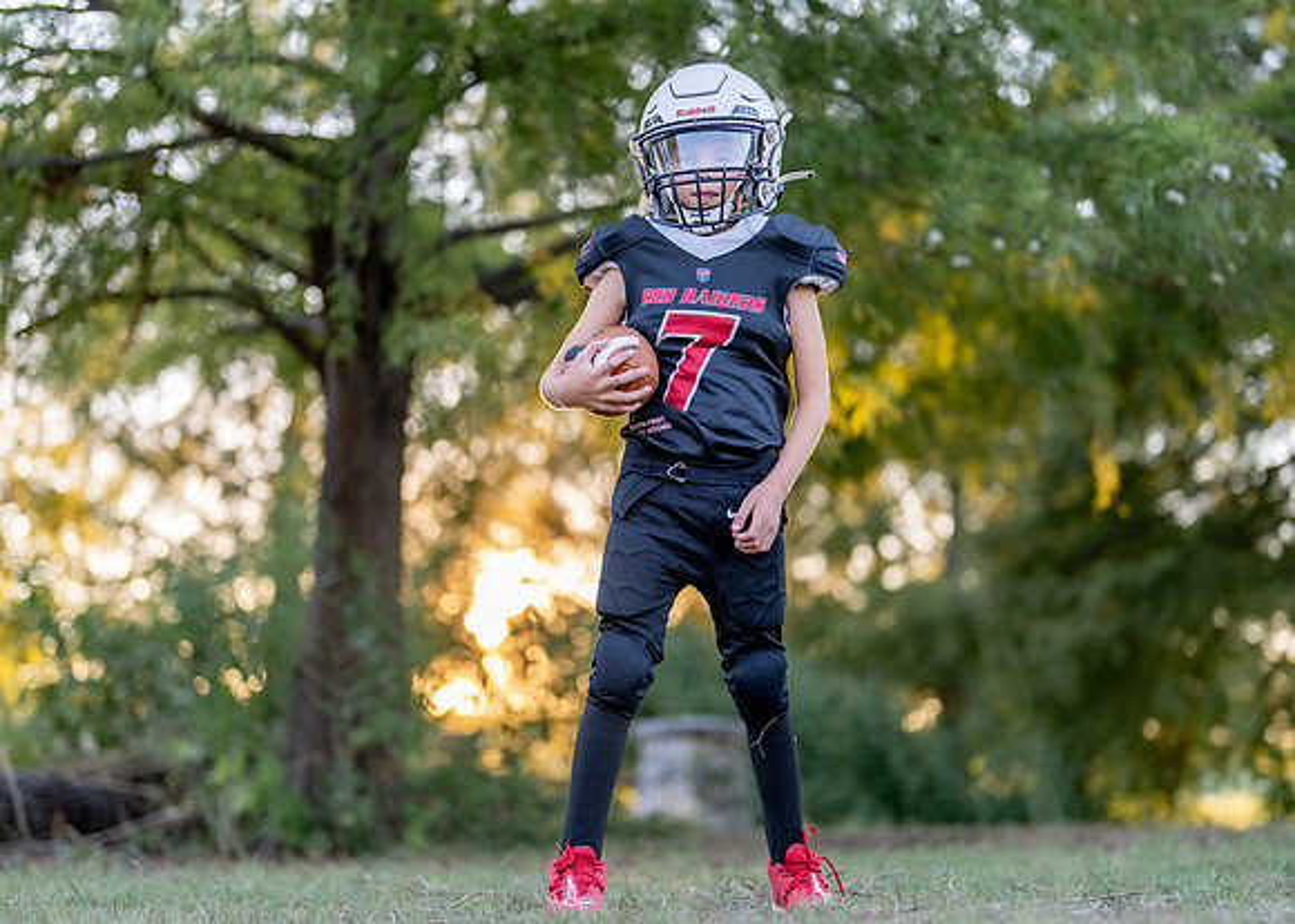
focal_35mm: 67
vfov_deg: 21.2
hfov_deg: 29.3
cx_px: 670
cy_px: 468
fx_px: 2475
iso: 100
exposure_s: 1/400
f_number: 1.2
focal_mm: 50
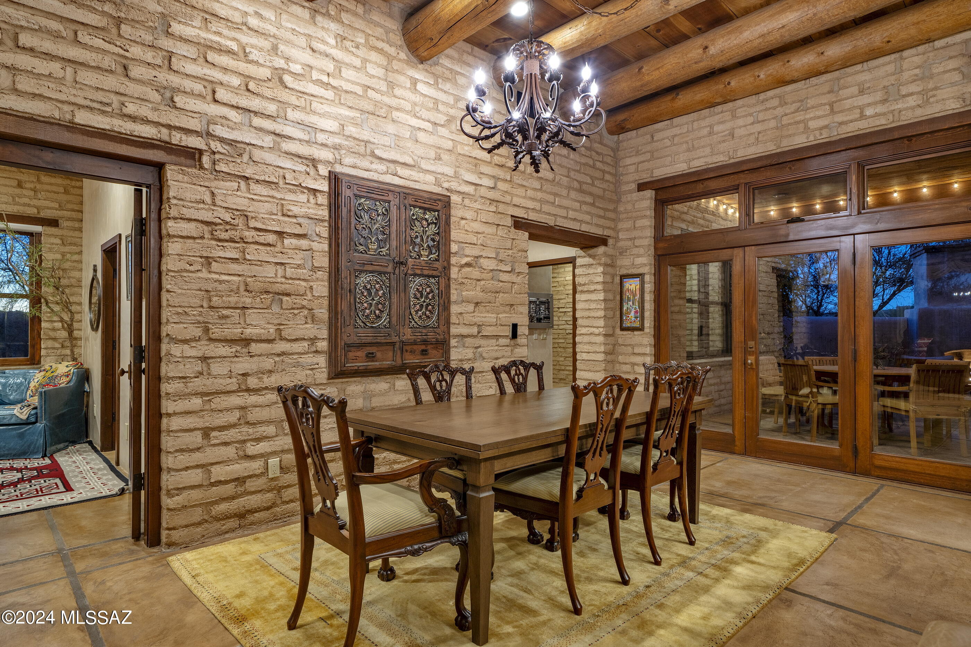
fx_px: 512
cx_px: 486
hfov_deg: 86.9
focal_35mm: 19
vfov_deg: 64.5
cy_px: 324
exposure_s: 1.3
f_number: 9
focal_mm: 19
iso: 200
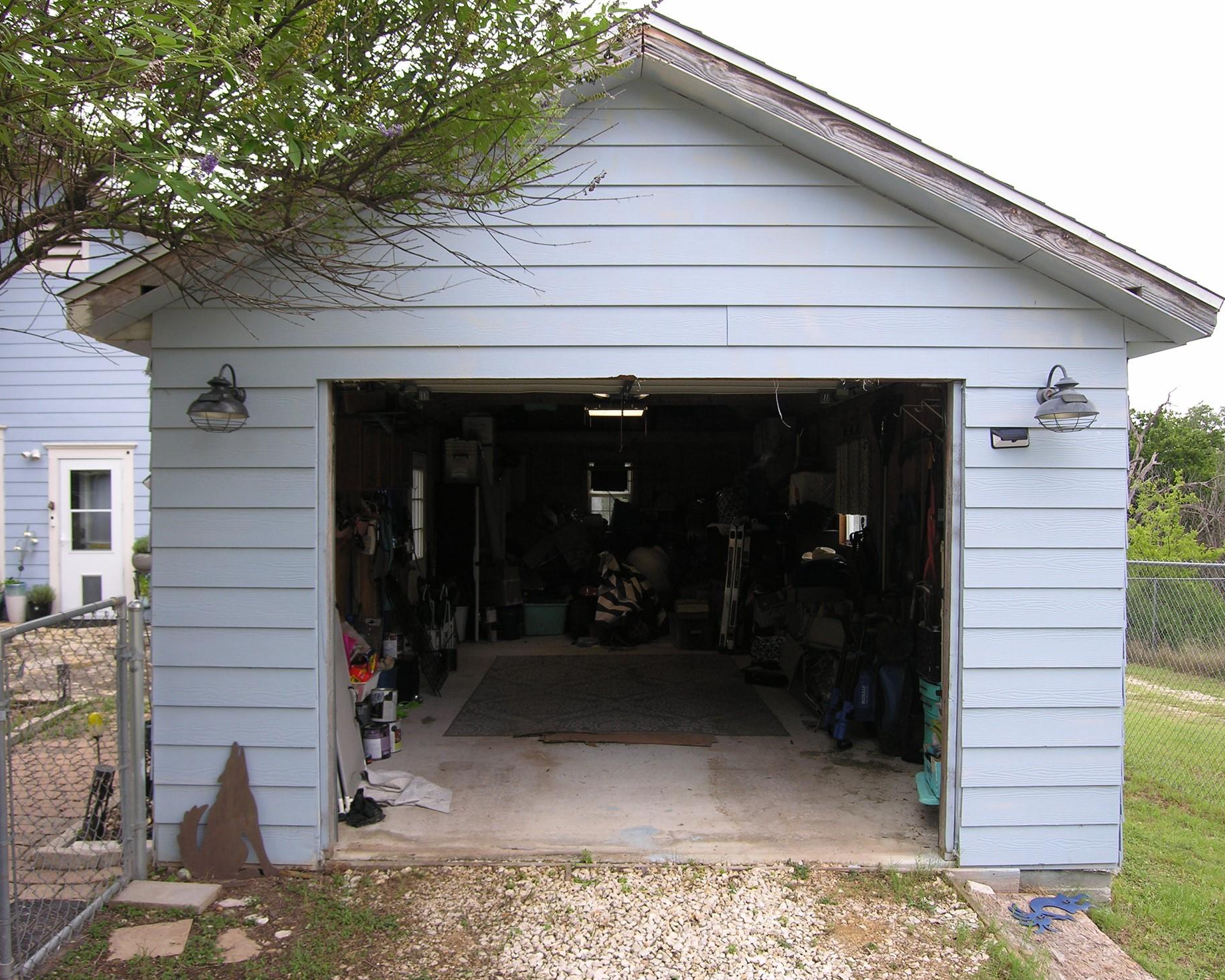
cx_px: 598
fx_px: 943
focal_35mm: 26
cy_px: 507
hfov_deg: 66.0
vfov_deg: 54.9
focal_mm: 6.1
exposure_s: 1/79.5
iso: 50
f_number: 3.2
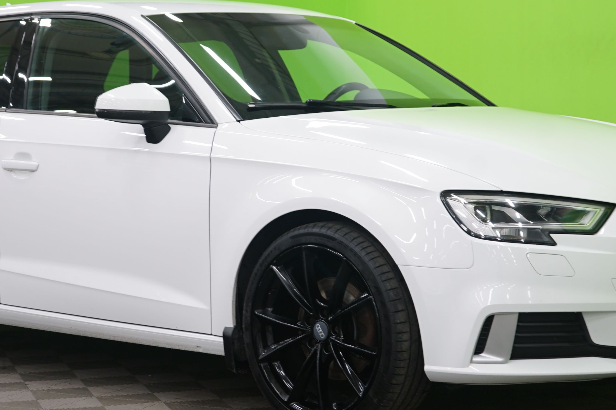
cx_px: 280
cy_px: 160
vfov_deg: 14.7
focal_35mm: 93
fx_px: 1591
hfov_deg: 21.9
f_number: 5
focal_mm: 52
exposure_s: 1/8
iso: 400
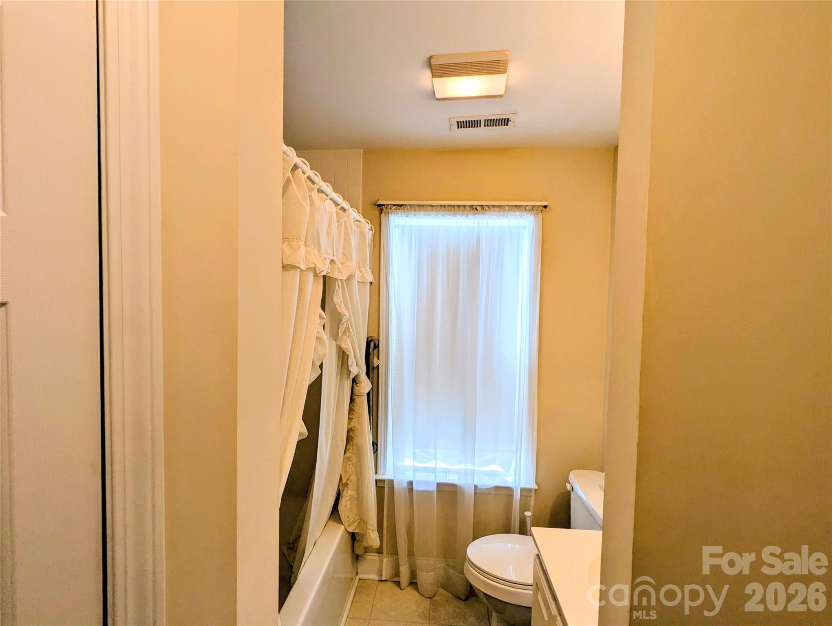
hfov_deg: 94.4
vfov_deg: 78.2
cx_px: 416
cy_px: 313
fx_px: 385
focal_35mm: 16
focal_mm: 2.35
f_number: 2.2
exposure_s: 1/120
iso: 57
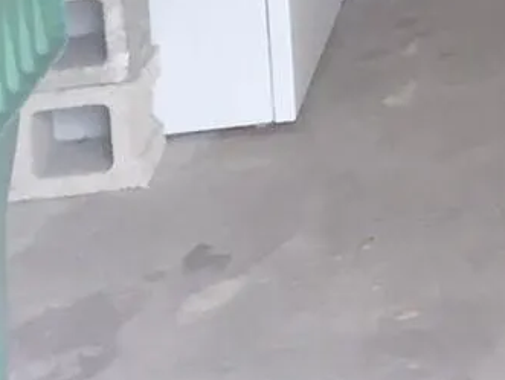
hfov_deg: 11.8
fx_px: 2045
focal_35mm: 140
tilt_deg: -4.1
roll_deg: +0.8
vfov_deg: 9.6
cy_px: -467
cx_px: 1163
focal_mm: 4.15
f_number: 2.2
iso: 32
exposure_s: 1/40
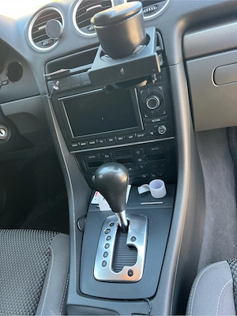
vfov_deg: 67.3
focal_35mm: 26
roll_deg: +18.7
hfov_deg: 53.1
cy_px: 158
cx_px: 118
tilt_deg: -32.1
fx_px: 237
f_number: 1.5
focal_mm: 5.7
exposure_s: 1/110
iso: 125
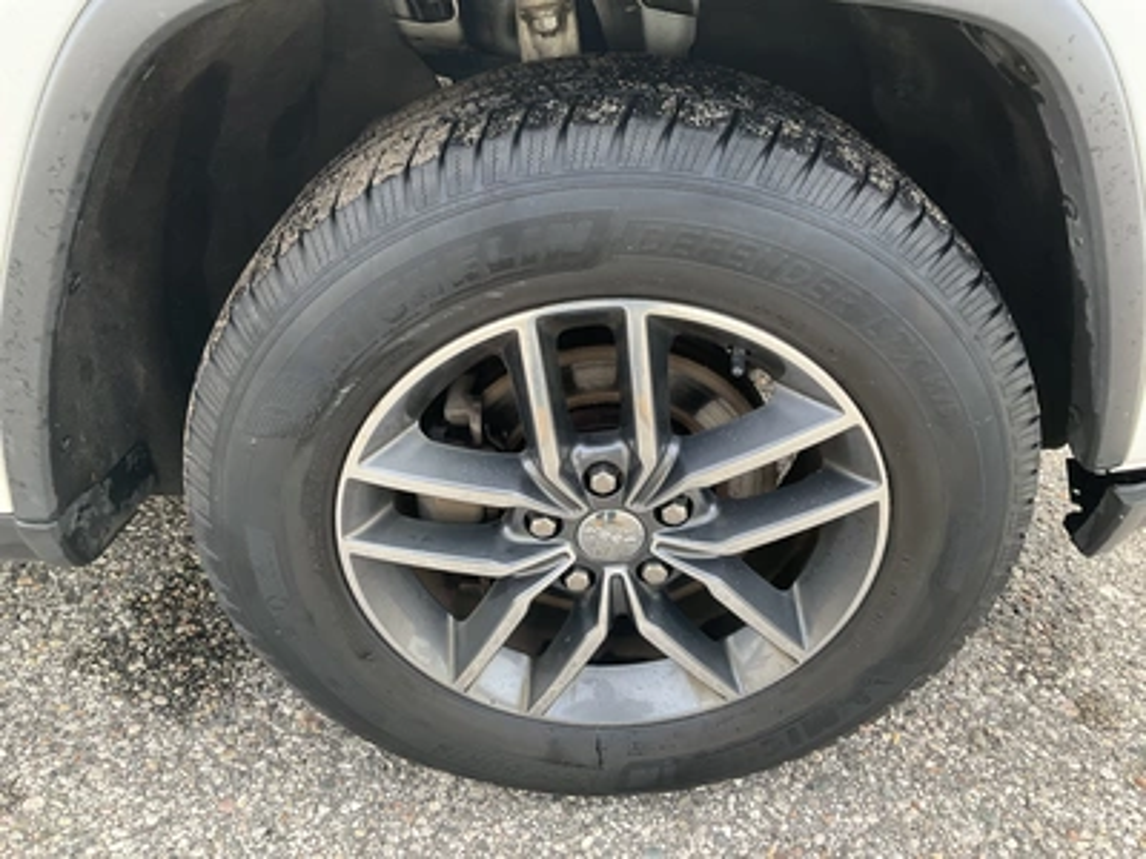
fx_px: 960
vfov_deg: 48.2
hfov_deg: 61.7
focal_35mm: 29
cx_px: 573
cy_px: 430
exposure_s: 1/122
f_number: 1.8
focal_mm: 3
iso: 50
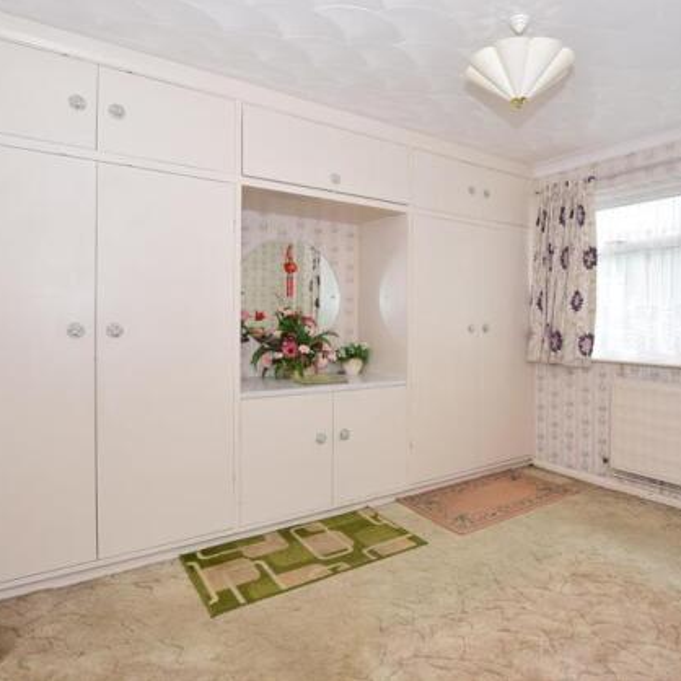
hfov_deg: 74.3
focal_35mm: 20
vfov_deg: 74.8
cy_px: 328
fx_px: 445
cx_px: 393
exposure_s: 1/80
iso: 400
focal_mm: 10
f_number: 5.6
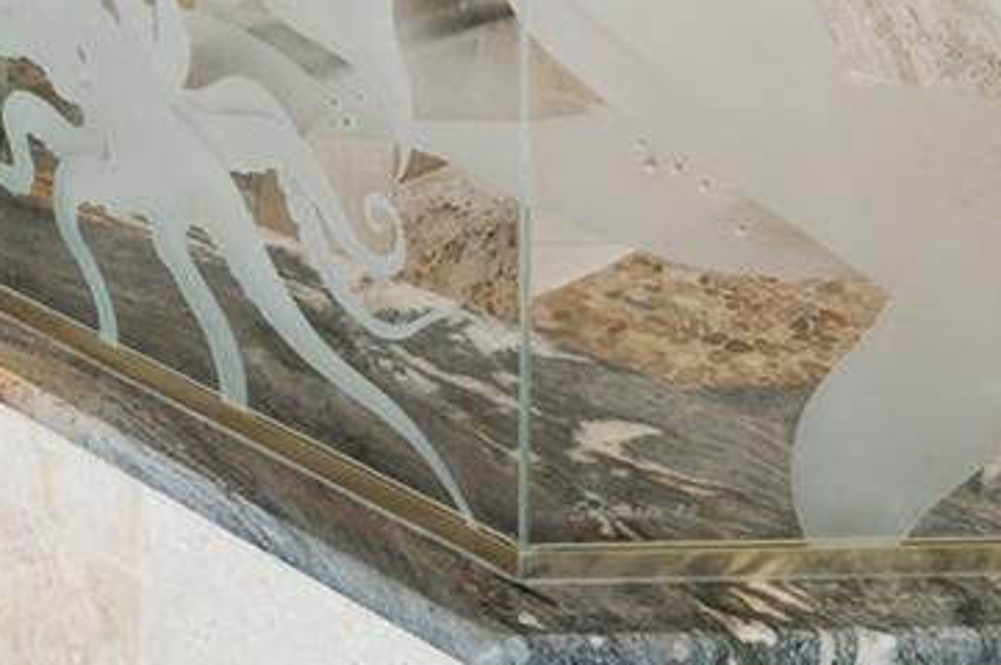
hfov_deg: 28.4
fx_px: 1972
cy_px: -543
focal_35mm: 71
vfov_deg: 16.1
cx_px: 430
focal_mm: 16
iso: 200
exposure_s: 1/25
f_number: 9
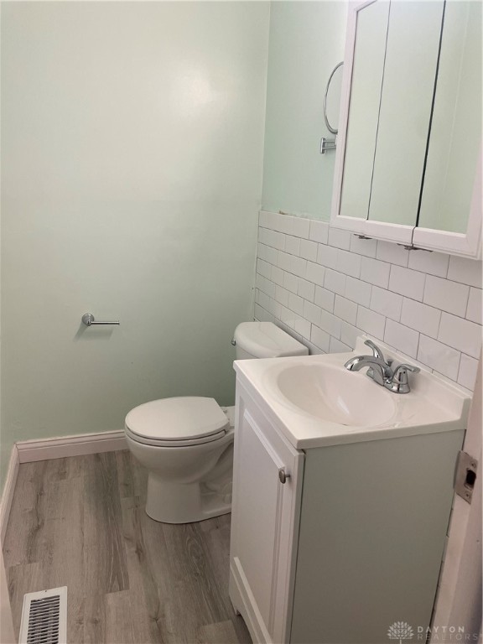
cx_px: 242
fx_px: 484
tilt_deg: -16.8
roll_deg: -0.8
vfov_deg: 67.3
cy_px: 322
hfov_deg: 53.1
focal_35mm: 26
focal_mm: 4.2
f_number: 1.6
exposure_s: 1/120
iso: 125
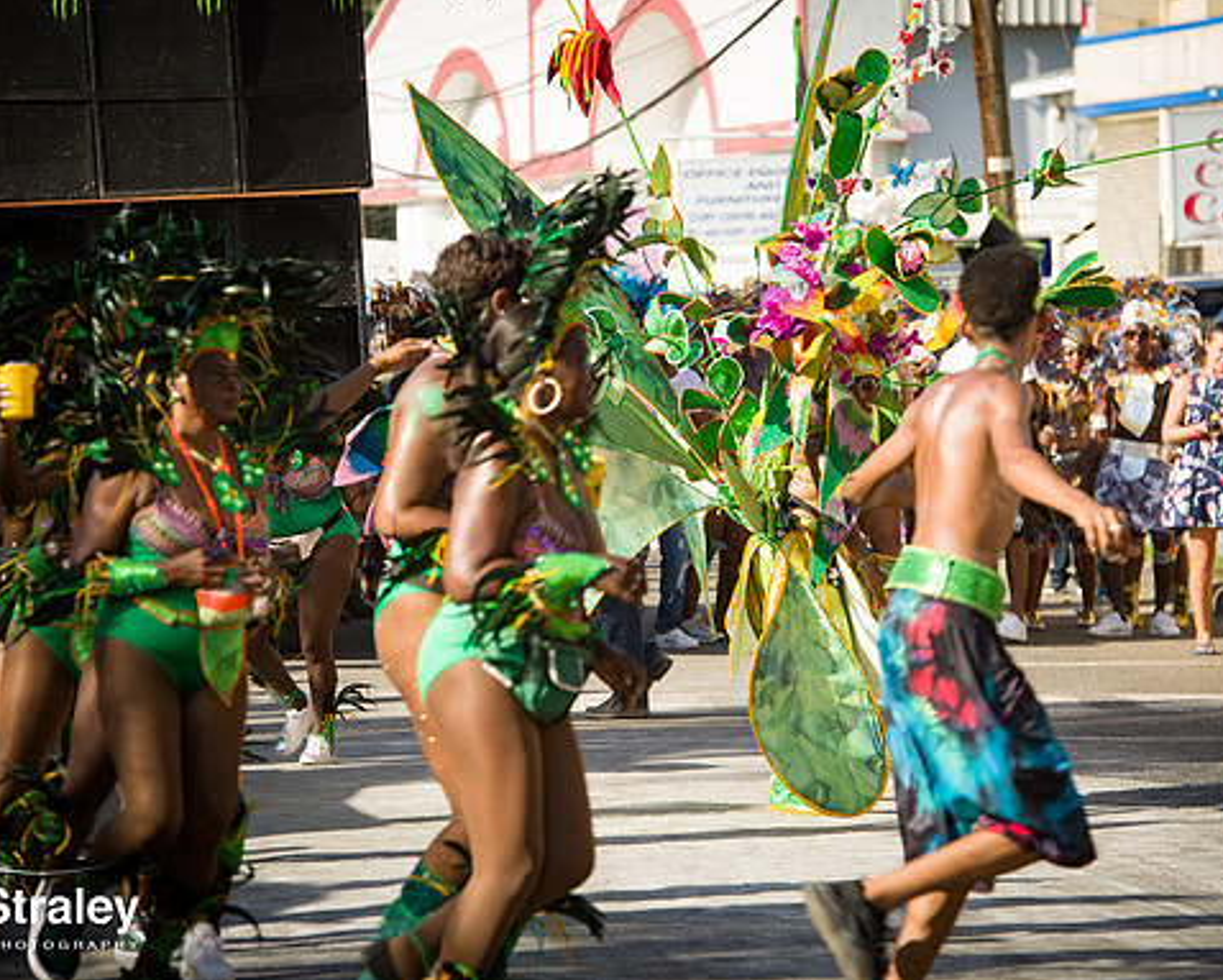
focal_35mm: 182
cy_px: 489
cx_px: 652
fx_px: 6592
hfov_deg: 10.6
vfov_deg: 8.5
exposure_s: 1/200
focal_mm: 160
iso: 100
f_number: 7.1
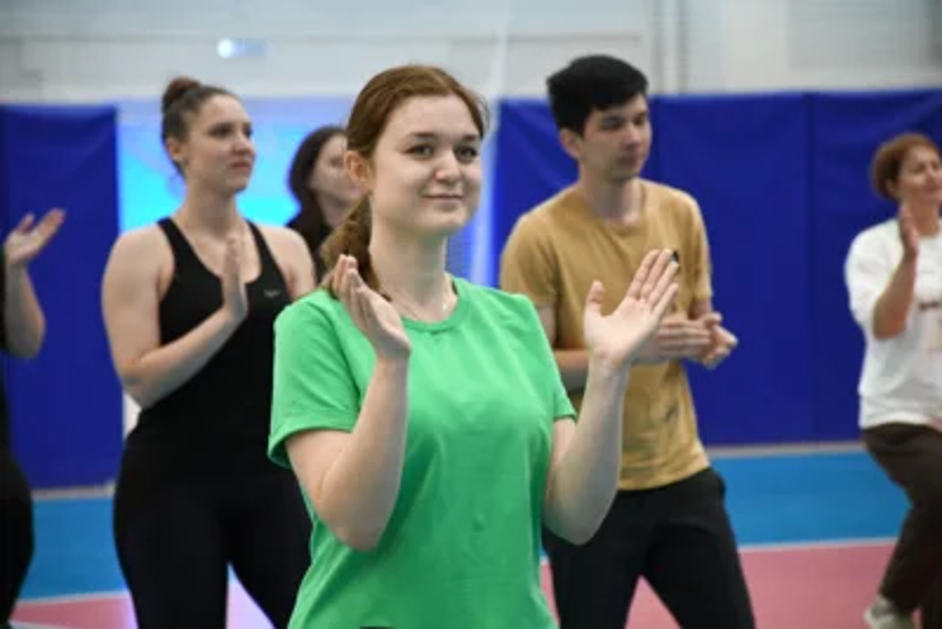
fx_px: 5104
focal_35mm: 195
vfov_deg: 7.0
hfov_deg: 10.5
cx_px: 471
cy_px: 314
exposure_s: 1/160
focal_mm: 130
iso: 3200
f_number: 5.6
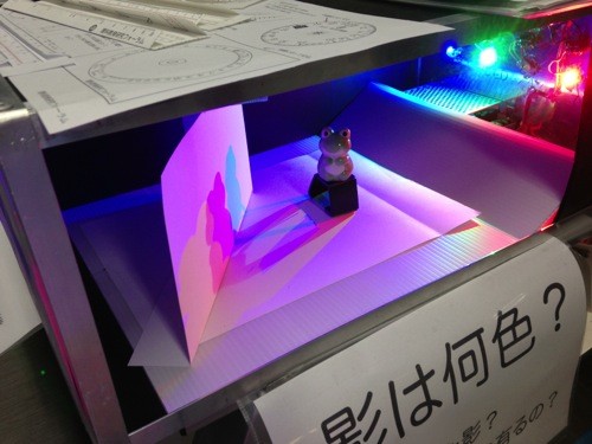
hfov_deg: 55.4
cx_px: 296
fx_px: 564
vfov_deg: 42.9
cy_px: 222
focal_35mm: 33
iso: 80
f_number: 2.4
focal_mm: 4.13
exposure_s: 1/60
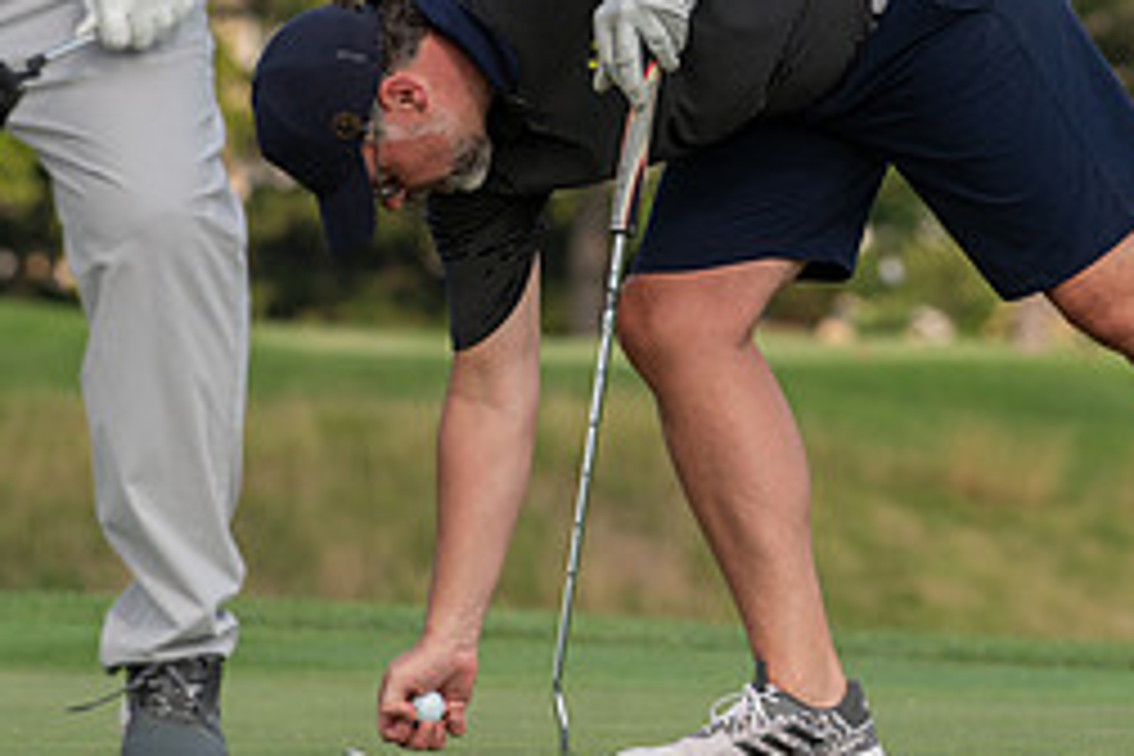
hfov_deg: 4.5
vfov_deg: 3.0
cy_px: 128
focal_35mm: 460
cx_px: 706
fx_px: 14489
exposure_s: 1/1250
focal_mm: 200
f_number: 5
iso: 250
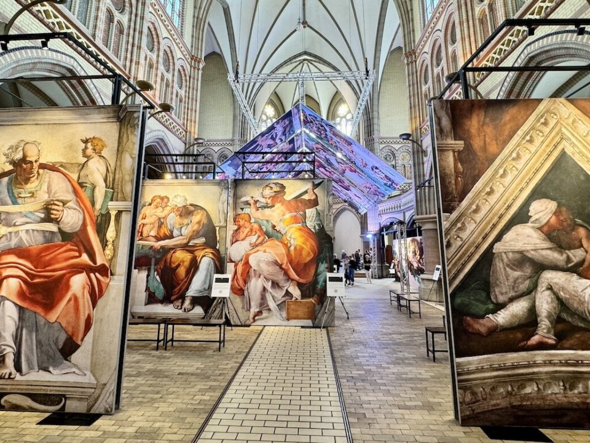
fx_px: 239
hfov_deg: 102.1
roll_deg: -0.3
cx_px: 295
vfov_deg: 85.7
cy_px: 222
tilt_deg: +10.8
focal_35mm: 14
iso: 160
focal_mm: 2.22
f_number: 2.2
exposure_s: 1/50
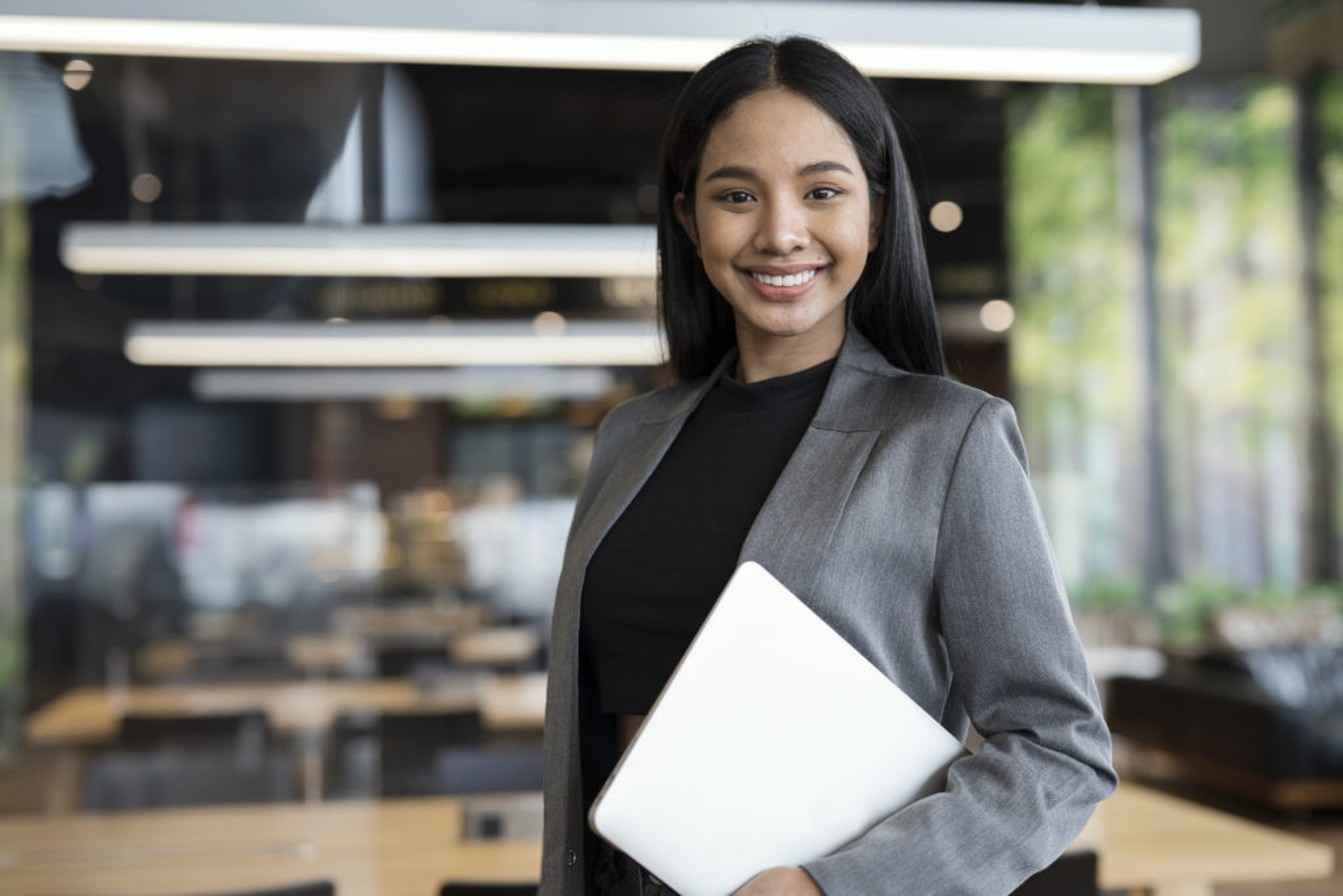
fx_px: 1865
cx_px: 672
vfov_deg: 27.0
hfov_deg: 39.6
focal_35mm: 50
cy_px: 448
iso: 100
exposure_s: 1/160
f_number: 2
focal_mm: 50
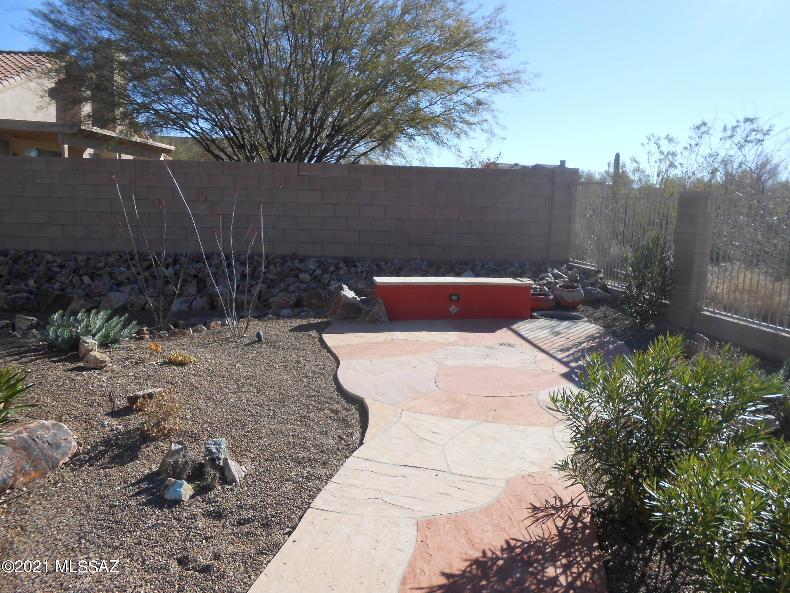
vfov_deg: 53.1
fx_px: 593
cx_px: 395
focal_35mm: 26
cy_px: 296
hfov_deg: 67.3
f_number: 3.5
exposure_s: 1/640
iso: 80
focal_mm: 4.6
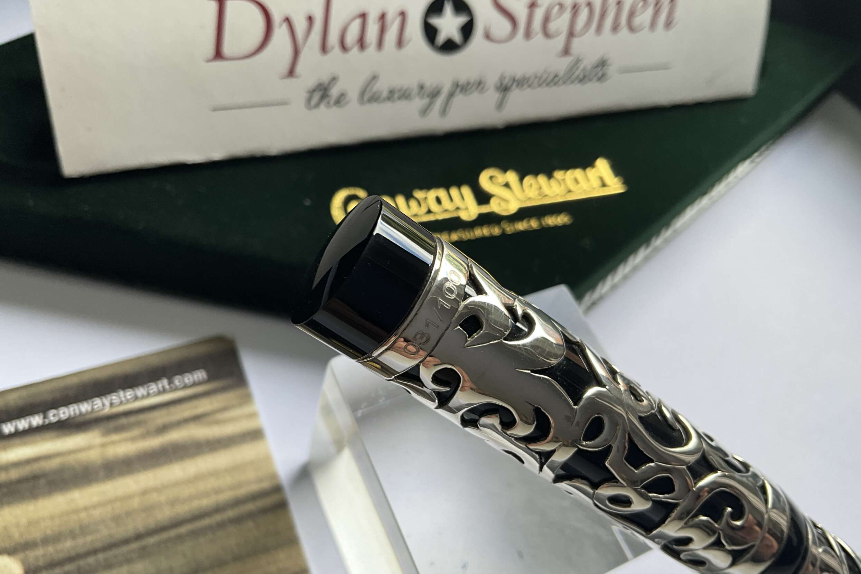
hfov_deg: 60.3
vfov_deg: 42.3
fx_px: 741
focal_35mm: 31
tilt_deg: -56.5
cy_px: 290
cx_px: 426
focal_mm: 3
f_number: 1.8
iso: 25
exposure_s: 1/122
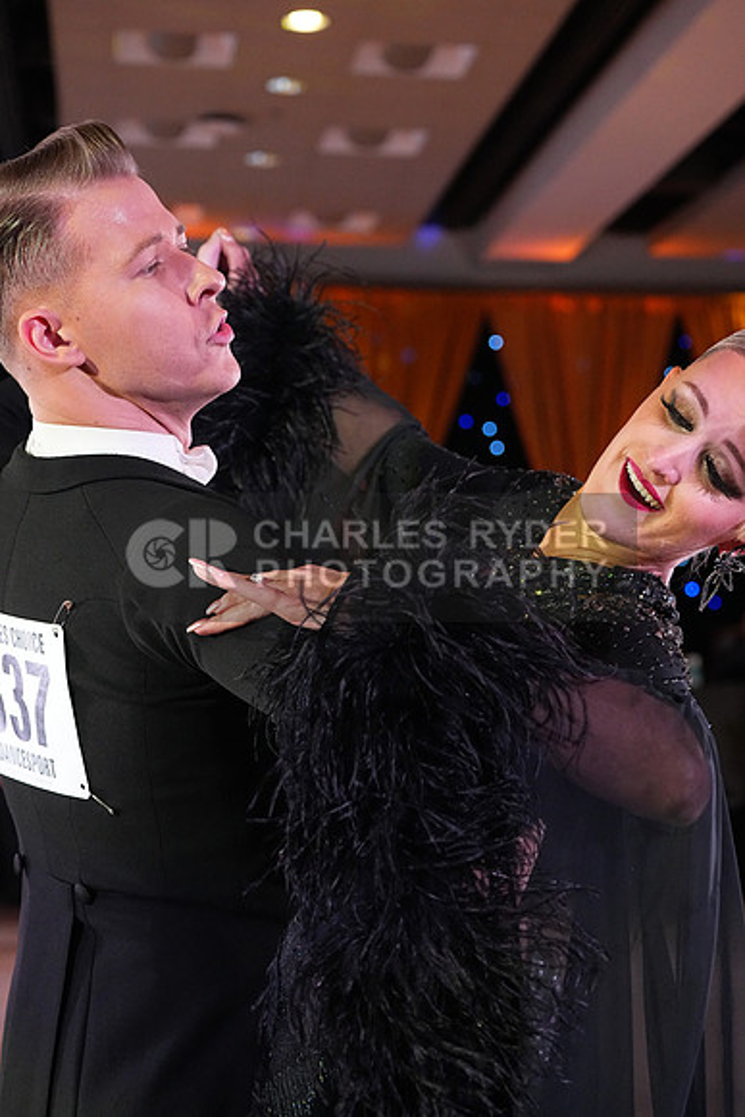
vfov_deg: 28.8
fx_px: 2171
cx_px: 372
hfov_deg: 19.5
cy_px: 558
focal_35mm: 70
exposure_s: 1/400
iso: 8000
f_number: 5
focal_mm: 70
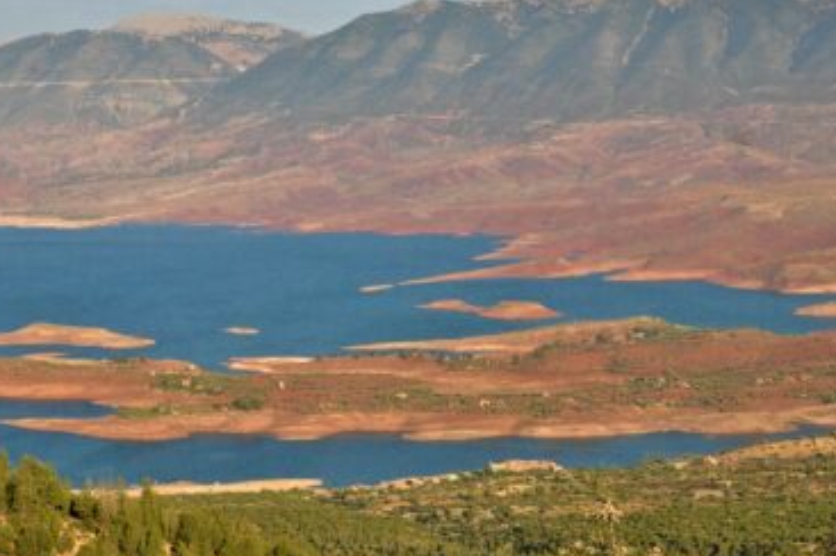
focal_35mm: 102
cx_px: 337
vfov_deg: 13.4
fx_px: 2366
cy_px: 213
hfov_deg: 20.0
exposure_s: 1/800
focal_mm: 52
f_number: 14
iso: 1600
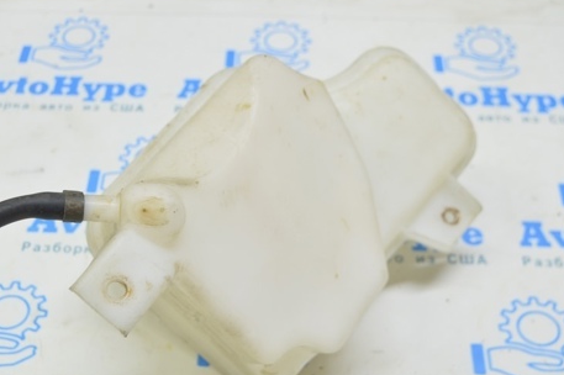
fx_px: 986
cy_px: 229
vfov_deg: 21.5
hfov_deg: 31.8
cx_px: 234
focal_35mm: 63
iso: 400
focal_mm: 30
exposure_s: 1/20
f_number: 5.6
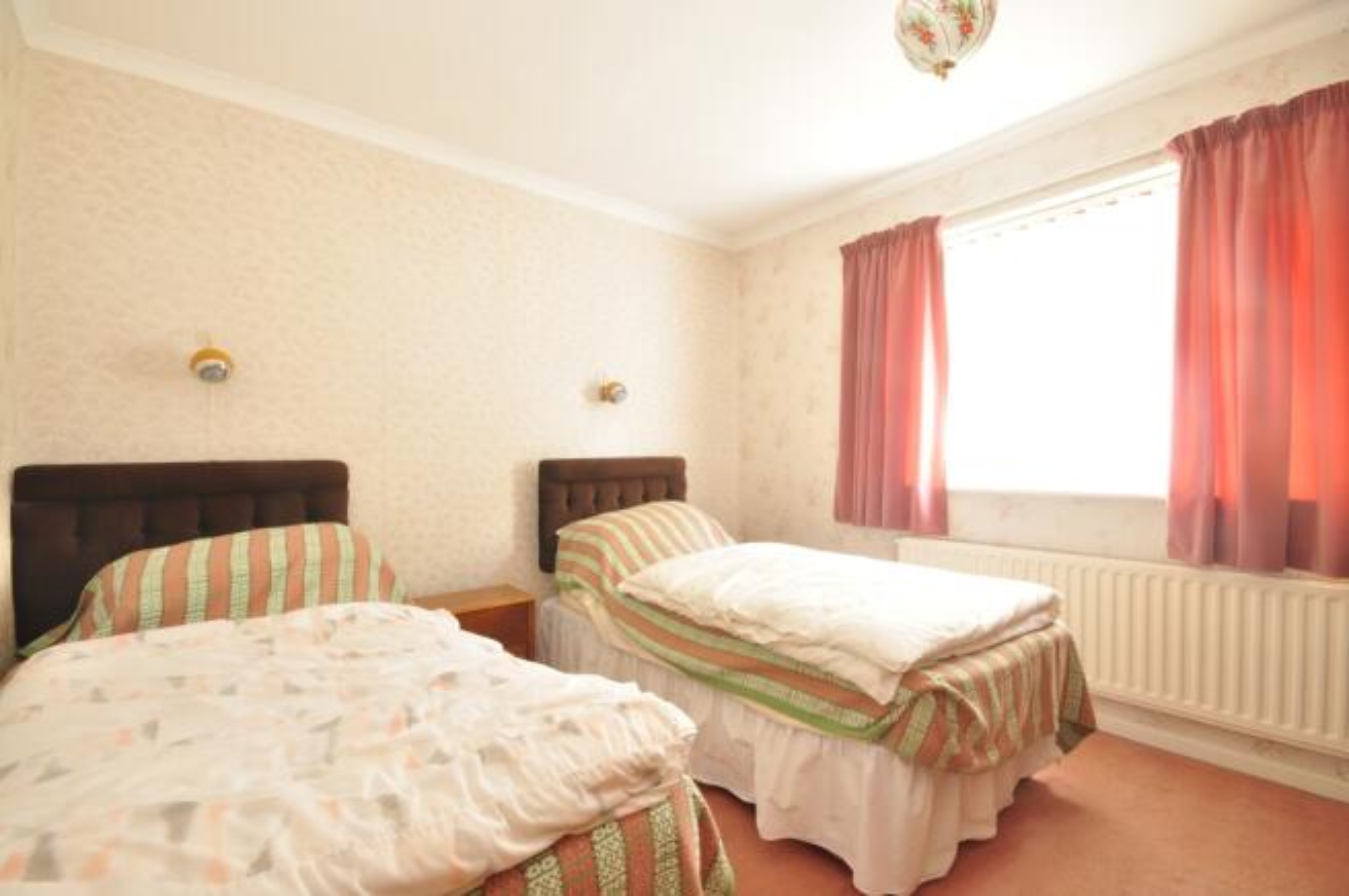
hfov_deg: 100.4
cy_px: 448
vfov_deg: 77.2
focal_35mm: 15
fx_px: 562
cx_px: 674
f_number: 11
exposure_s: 2.5
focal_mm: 10
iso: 200
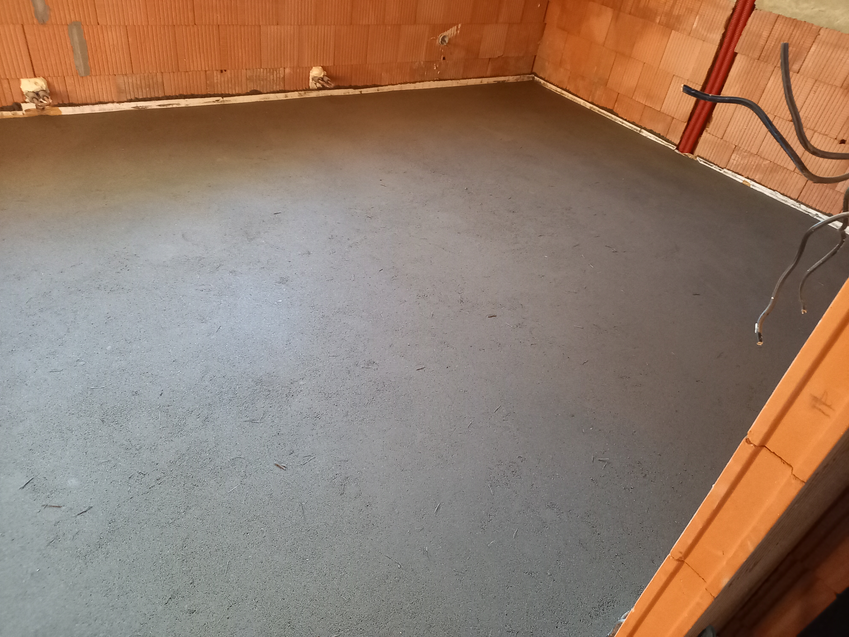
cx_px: 424
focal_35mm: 25
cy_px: 318
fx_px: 613
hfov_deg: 69.4
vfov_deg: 54.9
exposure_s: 1/25
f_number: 1.8
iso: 800
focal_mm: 4.65
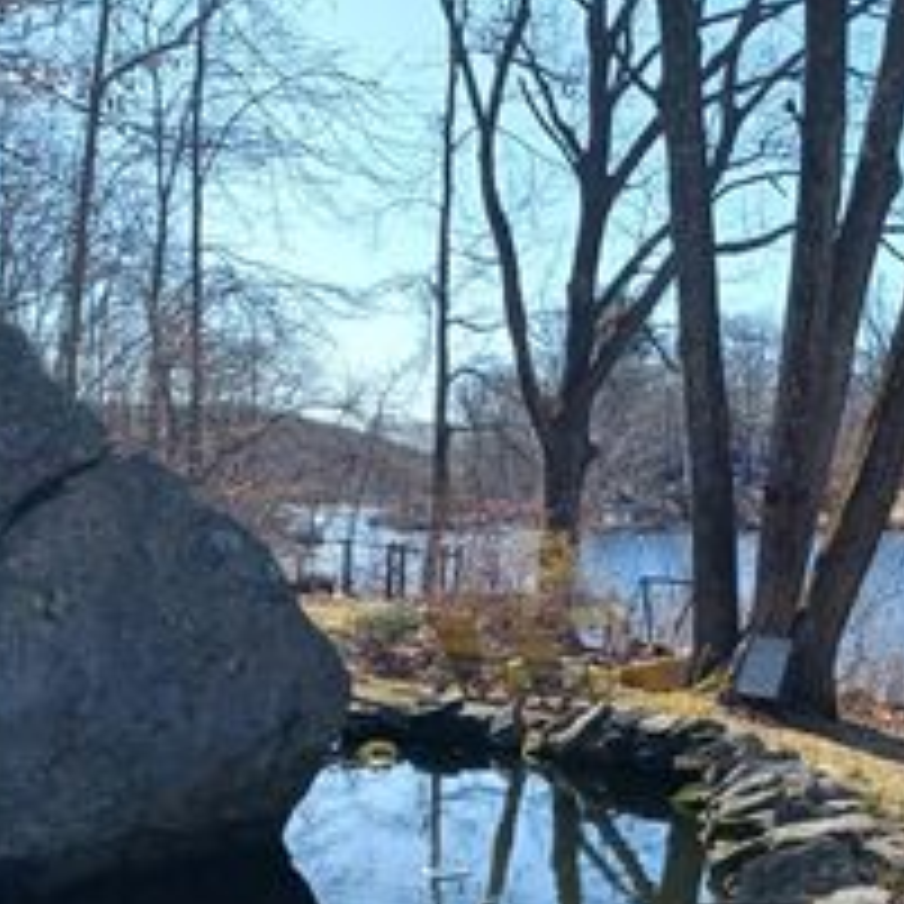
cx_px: 490
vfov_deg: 30.1
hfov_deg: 31.1
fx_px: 1625
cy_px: 767
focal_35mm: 55
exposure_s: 1/253
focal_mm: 4.6
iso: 32
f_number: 1.8
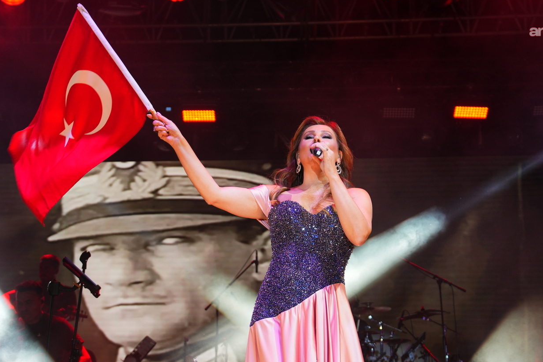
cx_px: 267
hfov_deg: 30.5
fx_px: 995
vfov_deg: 20.6
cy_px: 209
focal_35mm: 66
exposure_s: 1/250
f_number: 2.8
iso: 250
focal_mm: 36
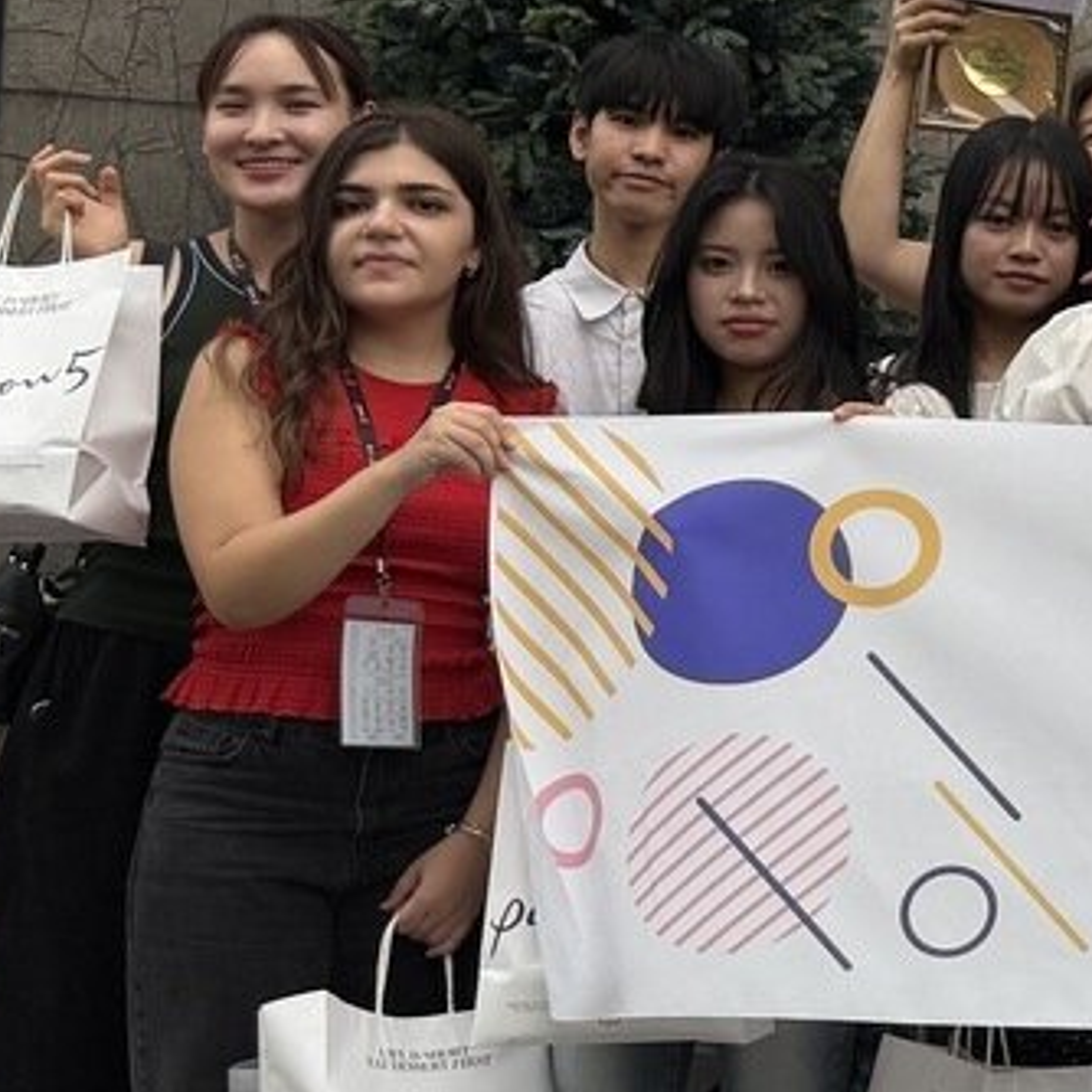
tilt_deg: +5.6
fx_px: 3176
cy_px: 222
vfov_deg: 19.3
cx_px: 1929
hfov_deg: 16.5
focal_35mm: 89
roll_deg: -0.2
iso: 80
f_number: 1.78
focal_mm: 6.76
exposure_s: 1/2611
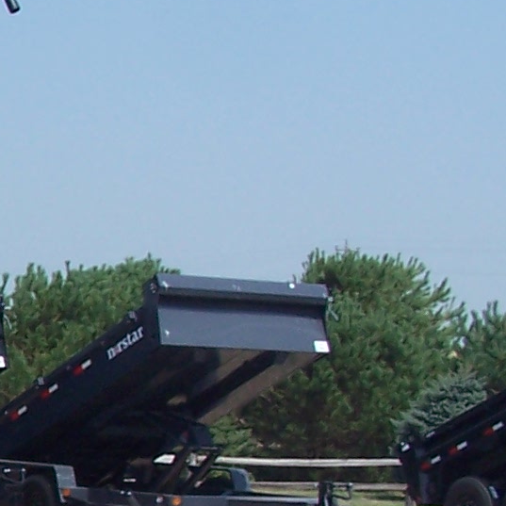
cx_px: -437
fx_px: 2381
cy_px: 498
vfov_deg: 12.0
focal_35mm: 144
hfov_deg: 11.2
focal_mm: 6.3
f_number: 5.6
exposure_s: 1/500
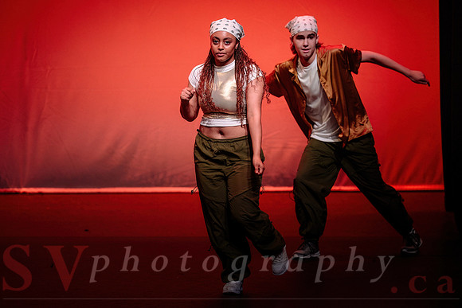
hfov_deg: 9.2
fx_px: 2862
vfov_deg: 6.2
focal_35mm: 223
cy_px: 181
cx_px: 231
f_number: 2.8
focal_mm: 190
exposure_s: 1/500
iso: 1250
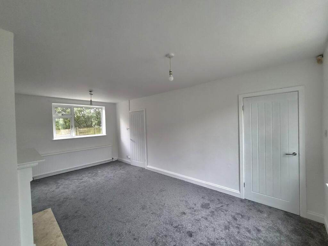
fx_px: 123
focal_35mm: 13
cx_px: 164
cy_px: 123
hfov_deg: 106.2
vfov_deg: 89.9
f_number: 2.2
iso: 500
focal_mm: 2.2
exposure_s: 1/200
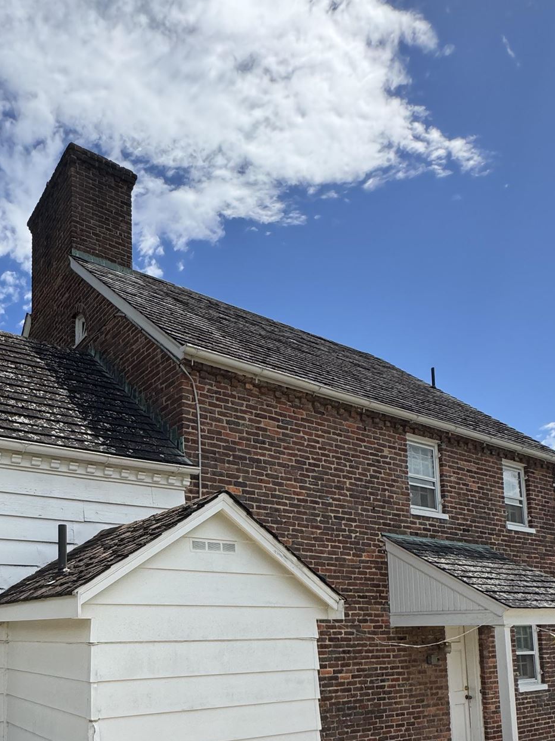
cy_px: 583
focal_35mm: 26
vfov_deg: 62.2
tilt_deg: +4.2
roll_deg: +0.6
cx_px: 104
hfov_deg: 49.6
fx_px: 556
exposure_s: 1/2083
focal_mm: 2.22
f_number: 2.2
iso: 50
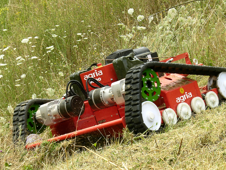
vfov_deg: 7.8
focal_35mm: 191
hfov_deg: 10.4
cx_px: 117
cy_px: 92
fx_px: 1247
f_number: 5.4
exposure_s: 1/152
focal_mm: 31.9
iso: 50
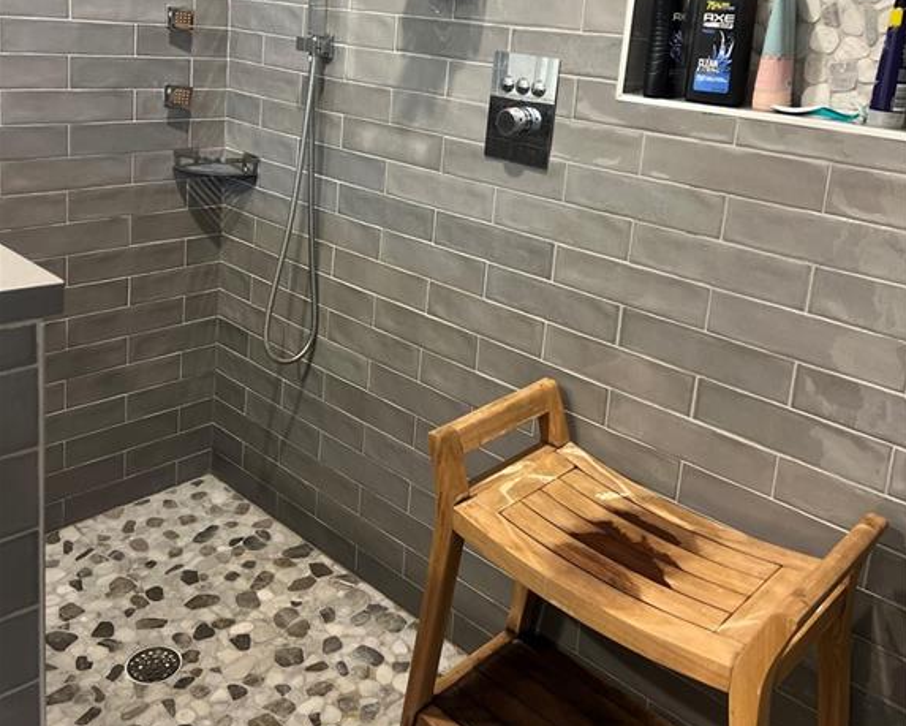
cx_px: 454
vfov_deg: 42.2
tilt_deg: -10.7
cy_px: 188
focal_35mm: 34
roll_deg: -5.1
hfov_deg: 52.8
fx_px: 912
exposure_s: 1/60
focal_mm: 5.7
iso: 250
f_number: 1.5
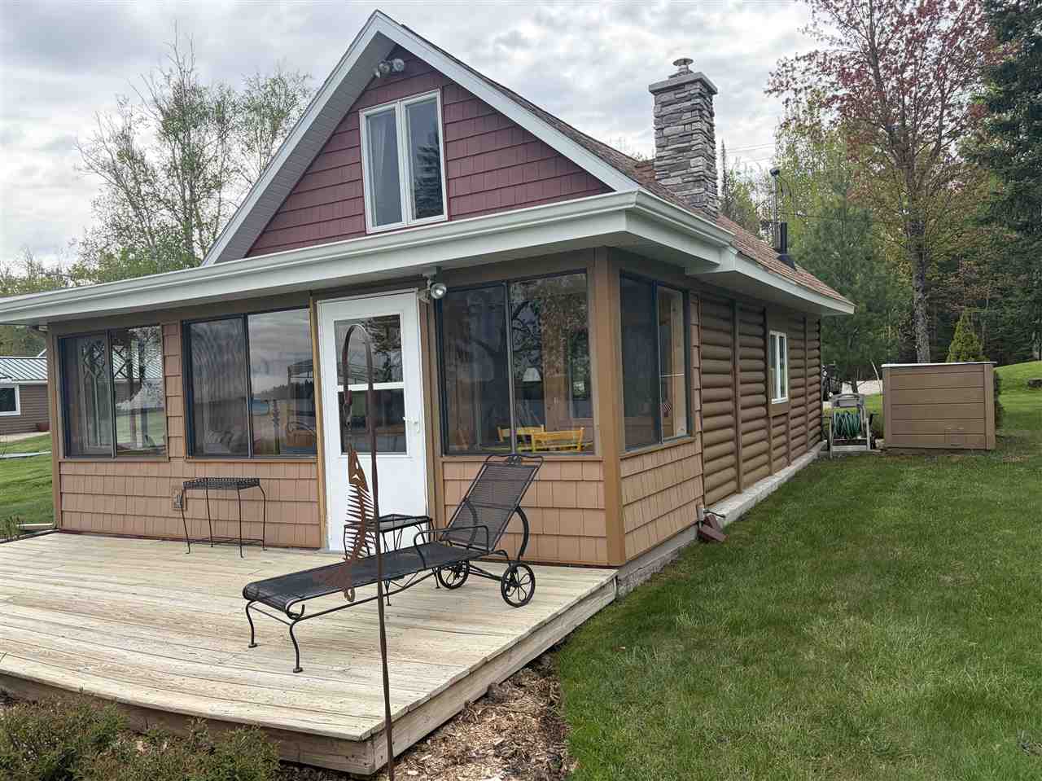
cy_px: 390
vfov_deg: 53.0
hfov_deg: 67.3
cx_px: 521
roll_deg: +3.2
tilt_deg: +0.0
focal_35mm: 26
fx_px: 782
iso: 64
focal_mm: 5.96
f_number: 1.6
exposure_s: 1/1484
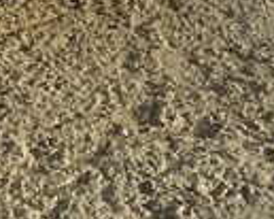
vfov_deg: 13.1
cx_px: -23
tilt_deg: -23.0
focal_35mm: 109
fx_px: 883
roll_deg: -1.0
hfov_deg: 17.1
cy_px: -136
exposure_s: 1/986
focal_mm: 4.15
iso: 25
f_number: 2.2
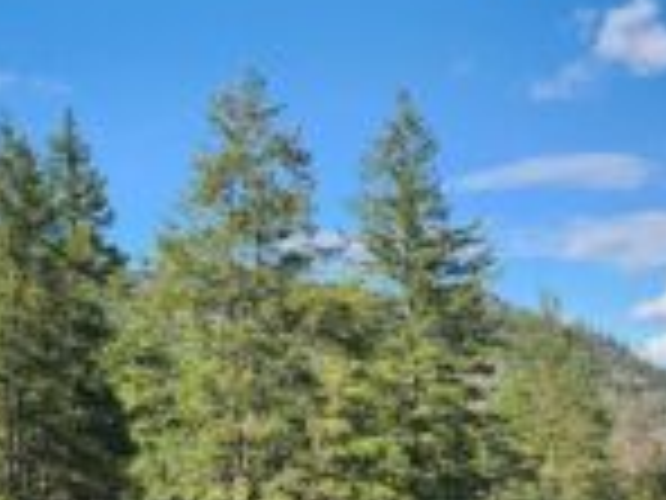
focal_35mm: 62
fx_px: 1193
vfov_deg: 22.9
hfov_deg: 31.2
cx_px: 288
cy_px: 468
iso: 20
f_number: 1.8
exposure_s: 1/1047
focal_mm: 5.4
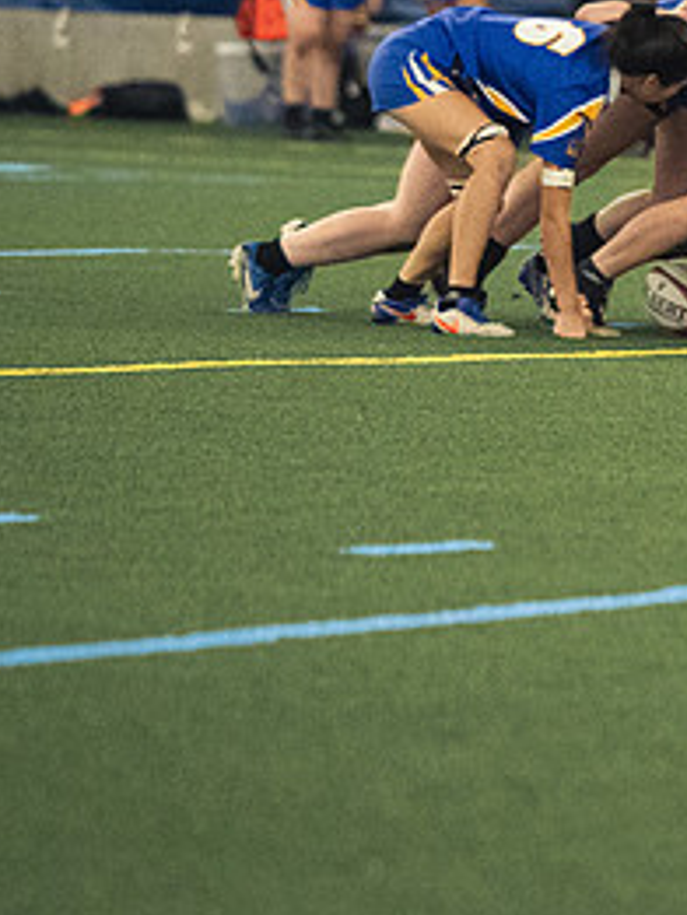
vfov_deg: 3.1
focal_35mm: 641
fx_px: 16948
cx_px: 876
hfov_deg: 2.3
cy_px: 277
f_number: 2.8
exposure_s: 1/500
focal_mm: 200
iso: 11400
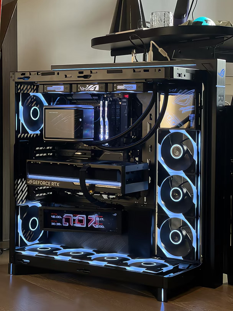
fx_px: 692
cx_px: 116
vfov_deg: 25.4
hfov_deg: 19.1
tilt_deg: -1.9
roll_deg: -0.2
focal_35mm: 77
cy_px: 156
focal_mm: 9
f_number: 2.8
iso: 250
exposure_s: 1/82
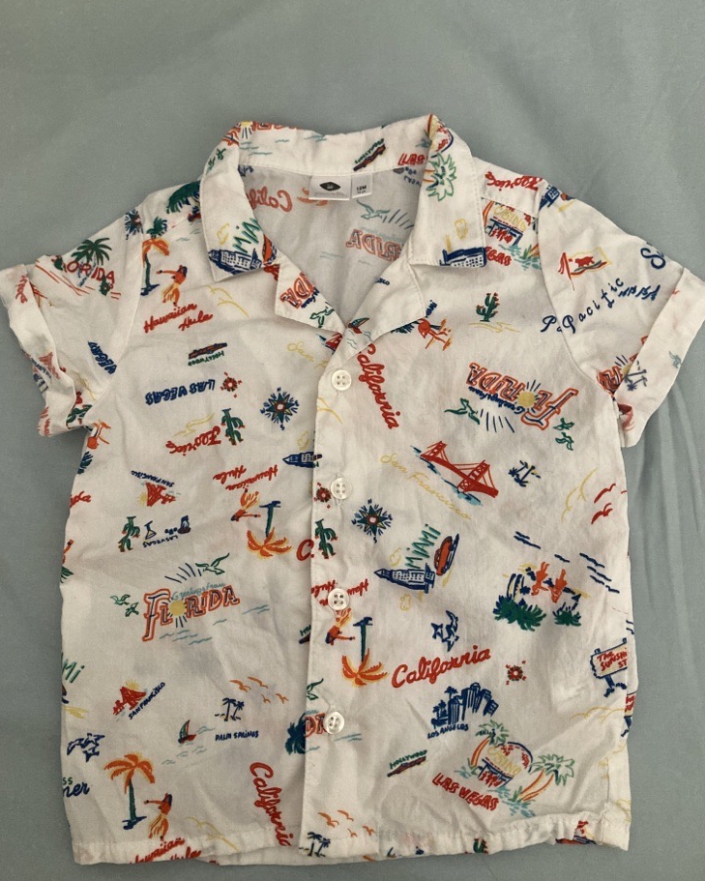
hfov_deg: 48.5
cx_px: 350
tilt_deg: -81.2
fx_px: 782
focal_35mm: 30
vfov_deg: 58.8
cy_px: 449
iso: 320
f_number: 1.8
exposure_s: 1/51
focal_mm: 3.99
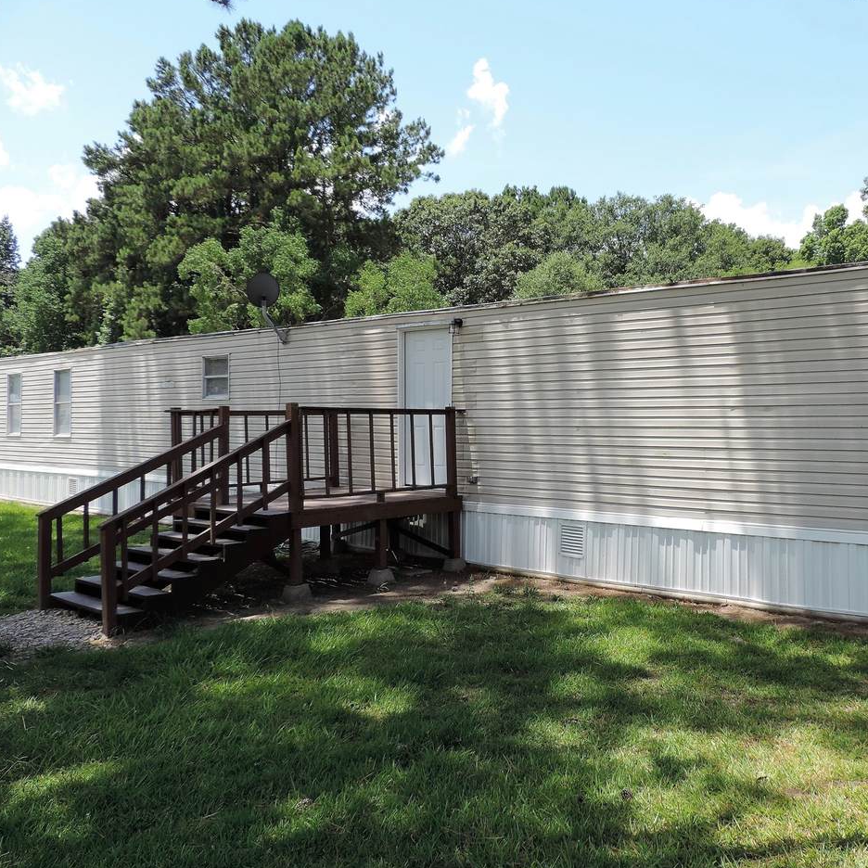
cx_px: 543
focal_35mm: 29
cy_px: 432
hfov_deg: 55.0
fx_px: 823
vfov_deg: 55.6
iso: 80
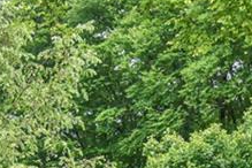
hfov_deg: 14.4
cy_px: 384
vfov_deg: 9.0
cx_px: -6
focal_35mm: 140
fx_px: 980
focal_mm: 30
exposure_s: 1/200
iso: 1600
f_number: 7.1
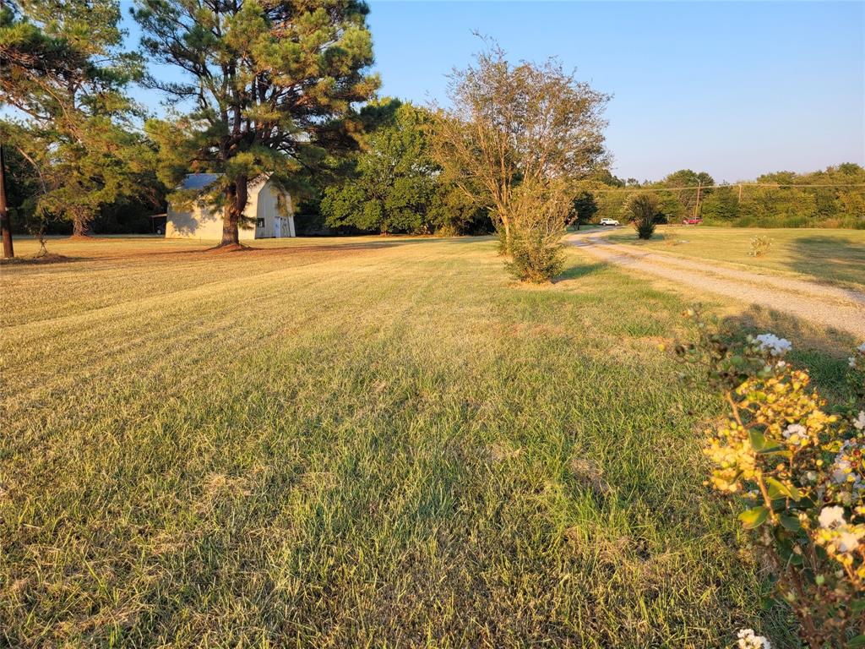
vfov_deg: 53.1
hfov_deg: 67.3
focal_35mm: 26
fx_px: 650
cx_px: 432
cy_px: 324
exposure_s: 1/533
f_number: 1.8
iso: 40
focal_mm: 5.4
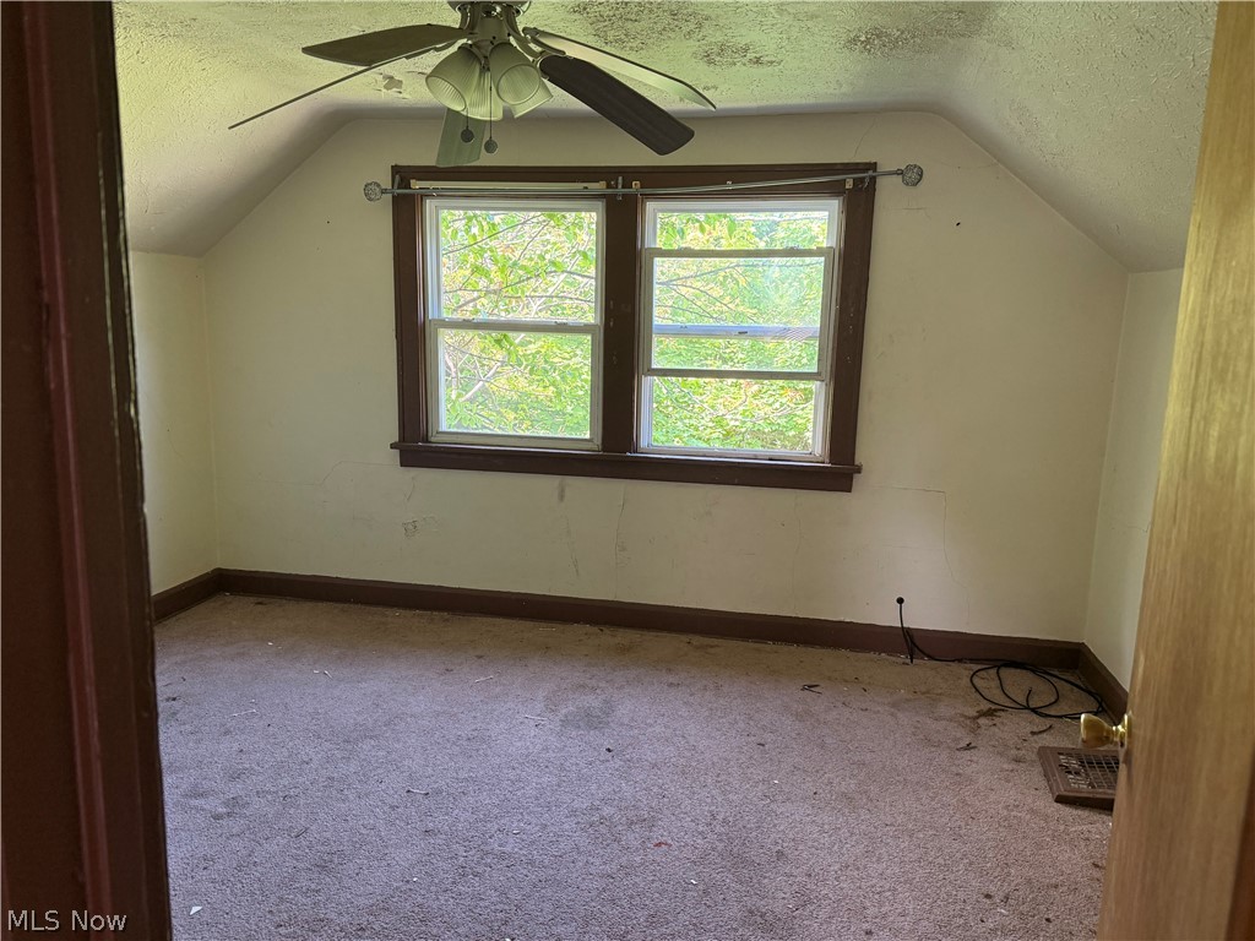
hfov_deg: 71.6
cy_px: 470
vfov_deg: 56.8
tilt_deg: -9.6
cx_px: 628
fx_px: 870
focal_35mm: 24
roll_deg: -1.9
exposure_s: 1/60
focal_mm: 6.76
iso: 200
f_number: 1.78
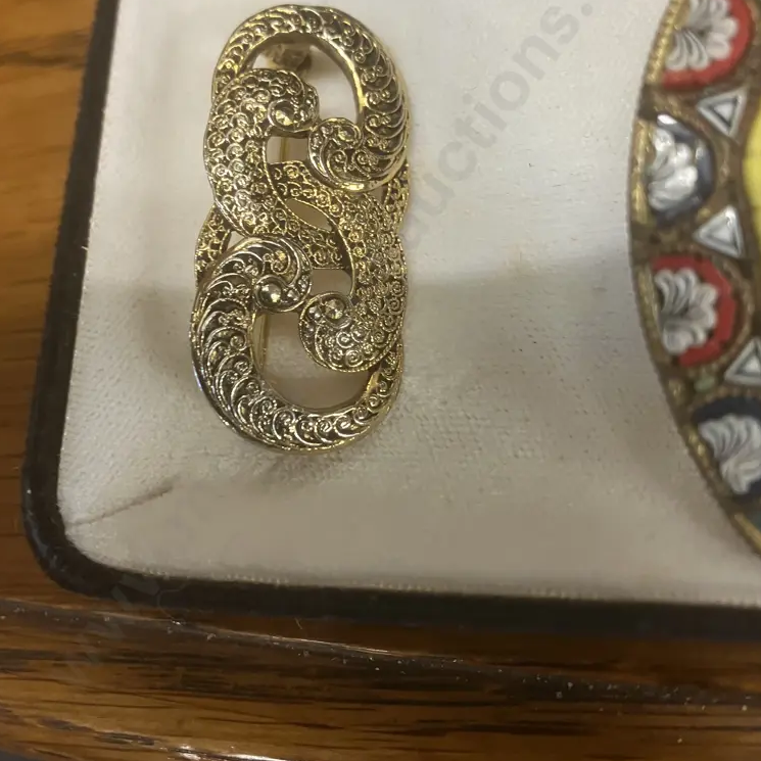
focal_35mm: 34
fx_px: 846
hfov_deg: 48.4
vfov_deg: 47.8
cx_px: 375
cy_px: 270
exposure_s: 1/50
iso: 125
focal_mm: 3.99
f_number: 1.8
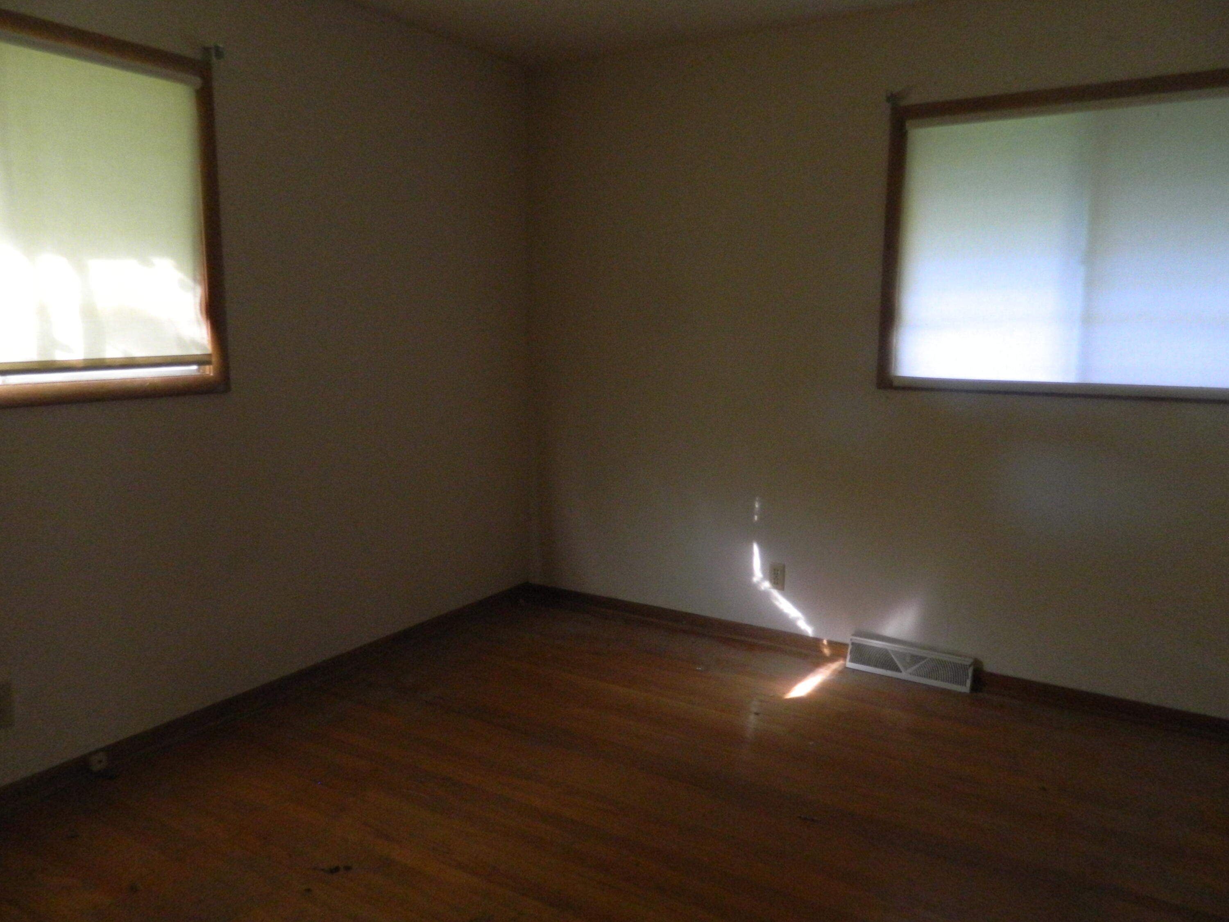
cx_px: 614
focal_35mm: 25
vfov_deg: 54.9
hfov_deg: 69.4
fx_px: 888
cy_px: 461
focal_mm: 4.5
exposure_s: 1/10
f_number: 3.1
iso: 400
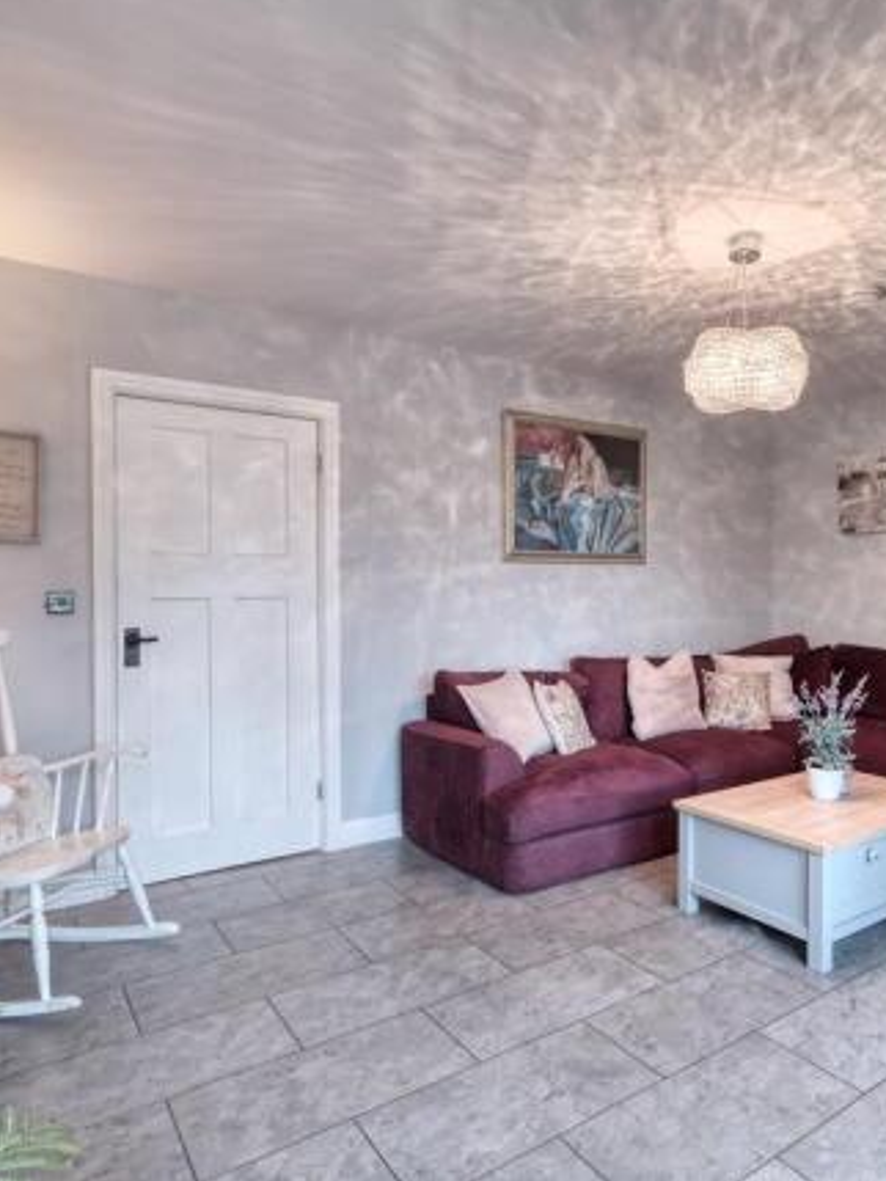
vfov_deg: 76.4
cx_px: 590
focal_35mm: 22
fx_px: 750
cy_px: 582
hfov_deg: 59.7
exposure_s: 1/3
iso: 250
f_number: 8
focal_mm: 10
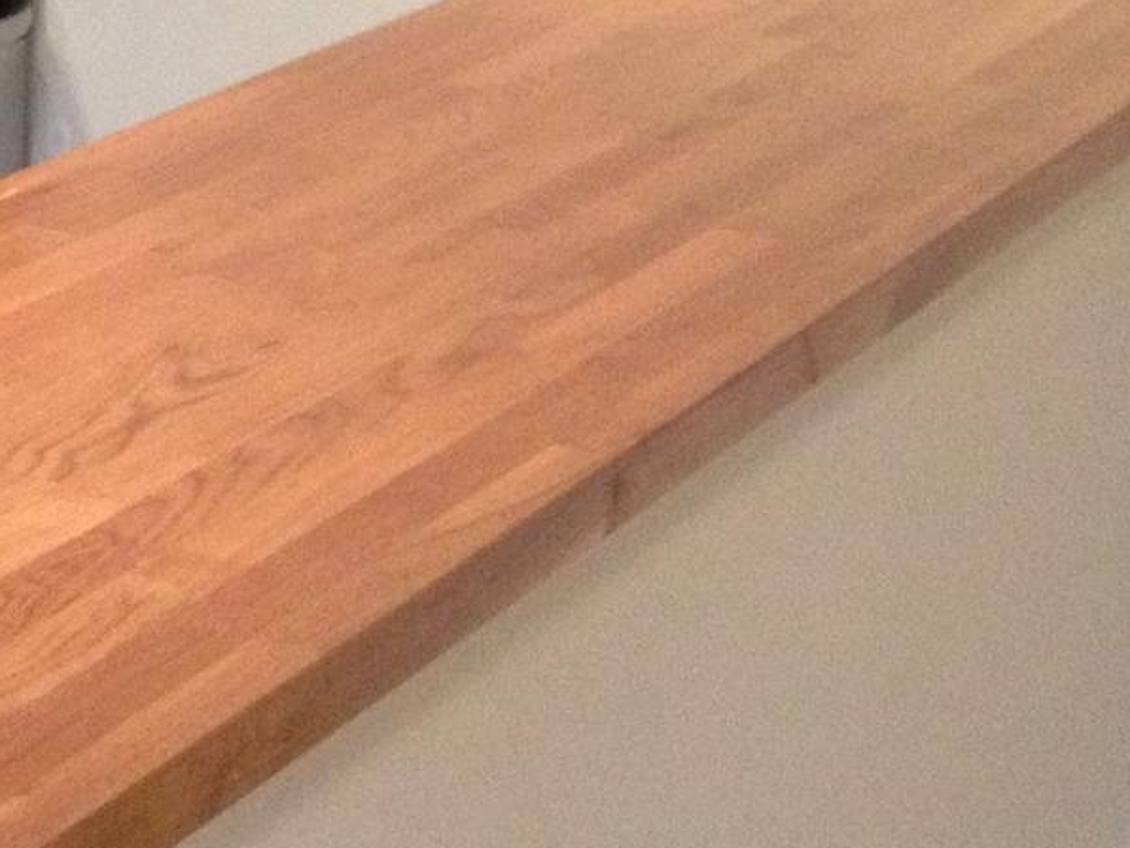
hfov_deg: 14.8
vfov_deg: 12.1
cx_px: -759
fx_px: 3918
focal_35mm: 120
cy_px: -153
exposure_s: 1/20
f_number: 2.4
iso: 400
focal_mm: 4.28
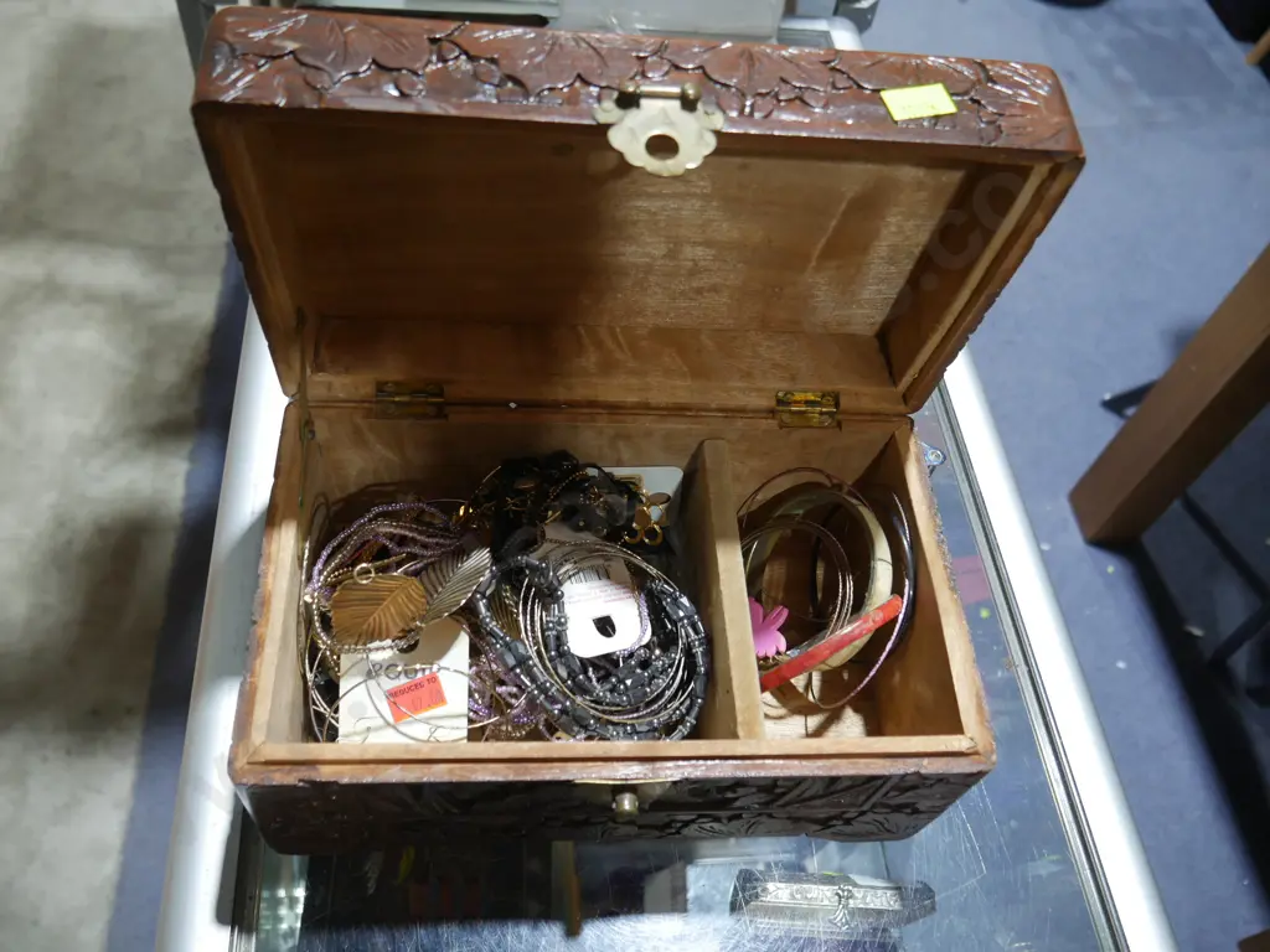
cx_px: 635
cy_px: 476
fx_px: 1027
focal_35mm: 28
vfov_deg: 49.7
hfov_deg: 63.4
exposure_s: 1/60
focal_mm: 14
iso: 500
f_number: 4
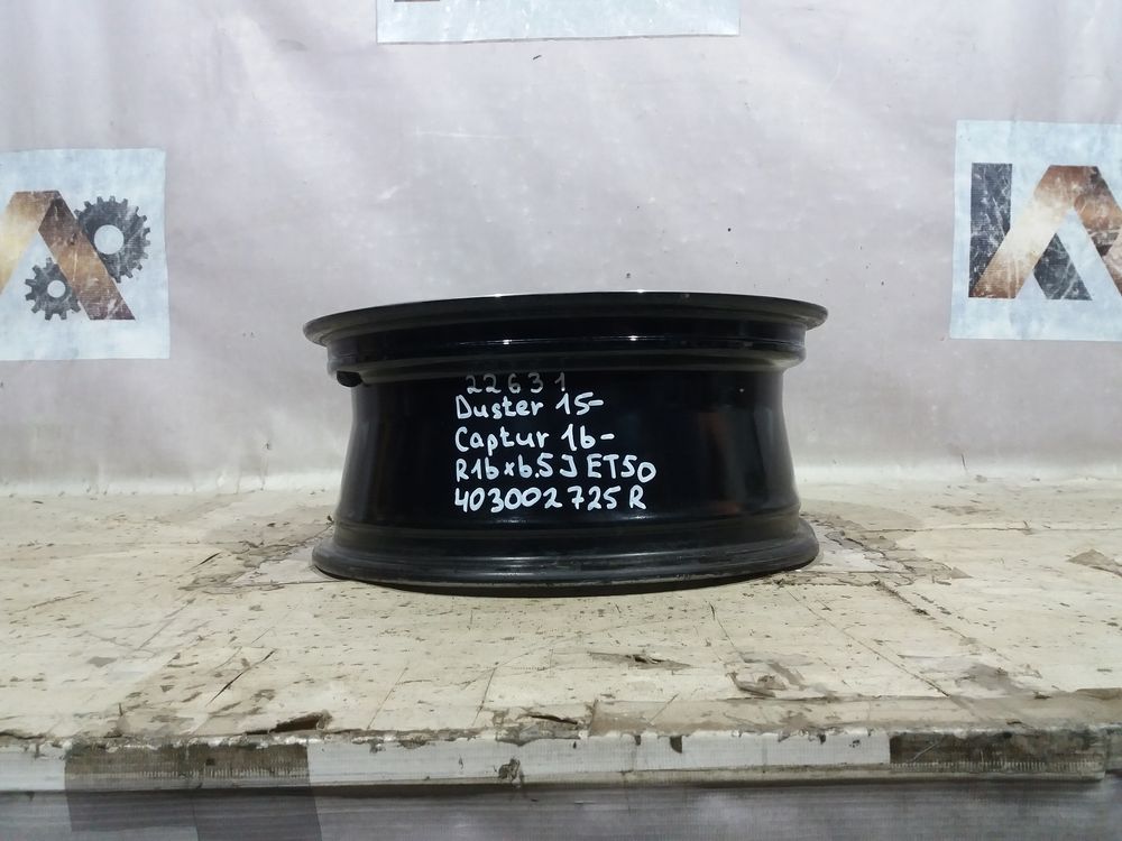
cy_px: 420
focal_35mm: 28
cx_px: 561
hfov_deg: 63.4
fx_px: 908
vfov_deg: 49.7
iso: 160
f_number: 1.9
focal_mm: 3.7
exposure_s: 1/20
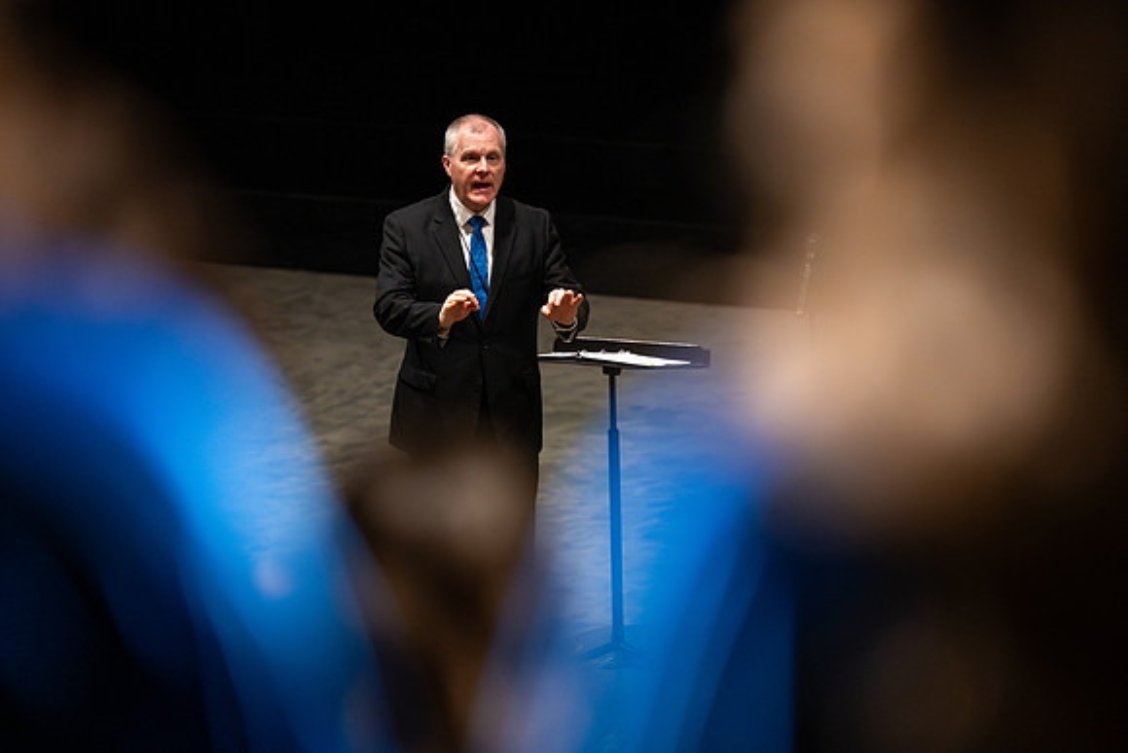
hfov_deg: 8.3
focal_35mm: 247
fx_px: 7753
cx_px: 544
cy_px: 466
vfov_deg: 5.6
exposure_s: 1/200
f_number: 2.8
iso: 4000
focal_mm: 200
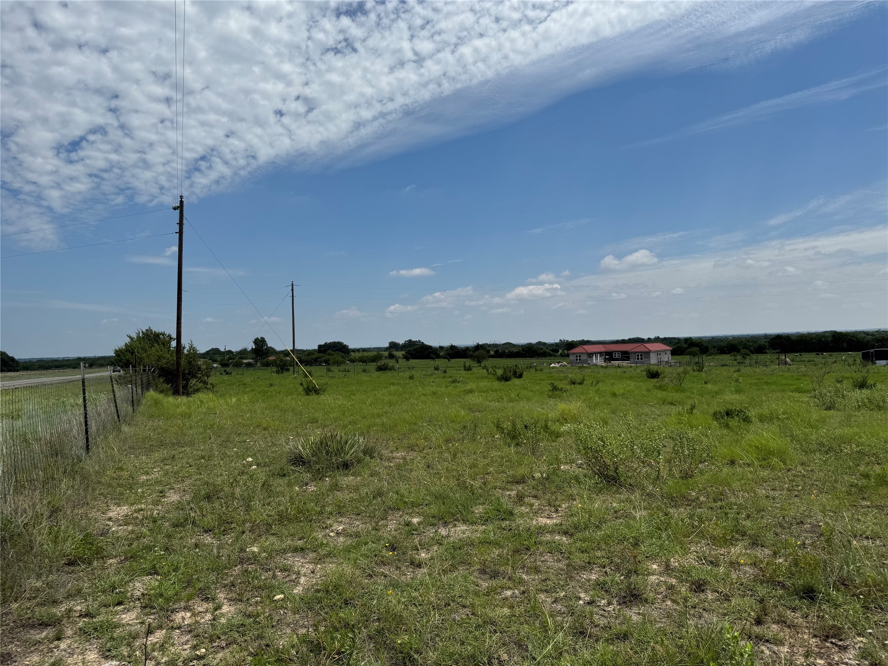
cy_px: 333
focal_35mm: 24
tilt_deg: -0.2
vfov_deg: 56.8
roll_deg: +2.1
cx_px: 444
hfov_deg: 71.6
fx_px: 616
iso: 80
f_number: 1.78
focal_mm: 6.76
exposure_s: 1/10417
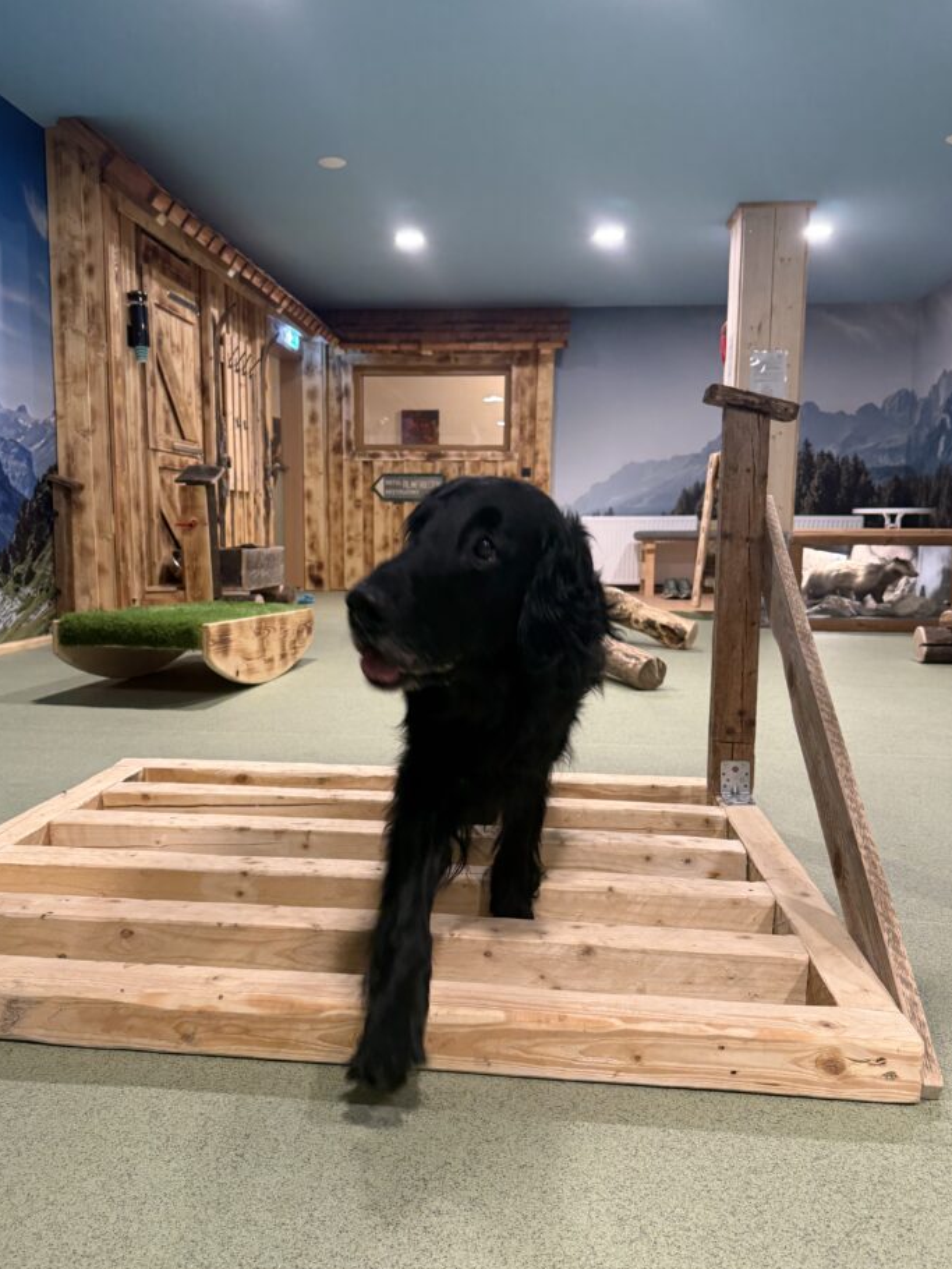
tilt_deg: -7.3
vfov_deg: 65.3
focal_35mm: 27
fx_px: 990
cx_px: 460
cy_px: 665
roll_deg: -1.0
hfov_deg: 51.4
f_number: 1.78
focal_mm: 6.76
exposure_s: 1/50
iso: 250
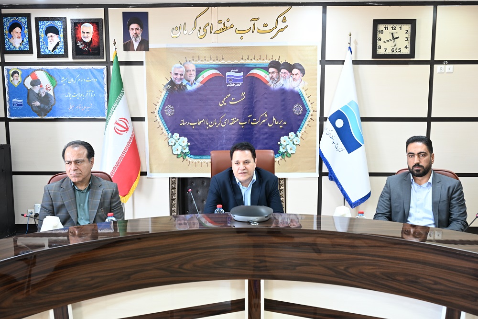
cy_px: 160
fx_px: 458
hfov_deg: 55.1
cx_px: 239
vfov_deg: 38.3
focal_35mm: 34
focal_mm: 34.5
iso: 800
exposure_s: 1/13
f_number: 6.3
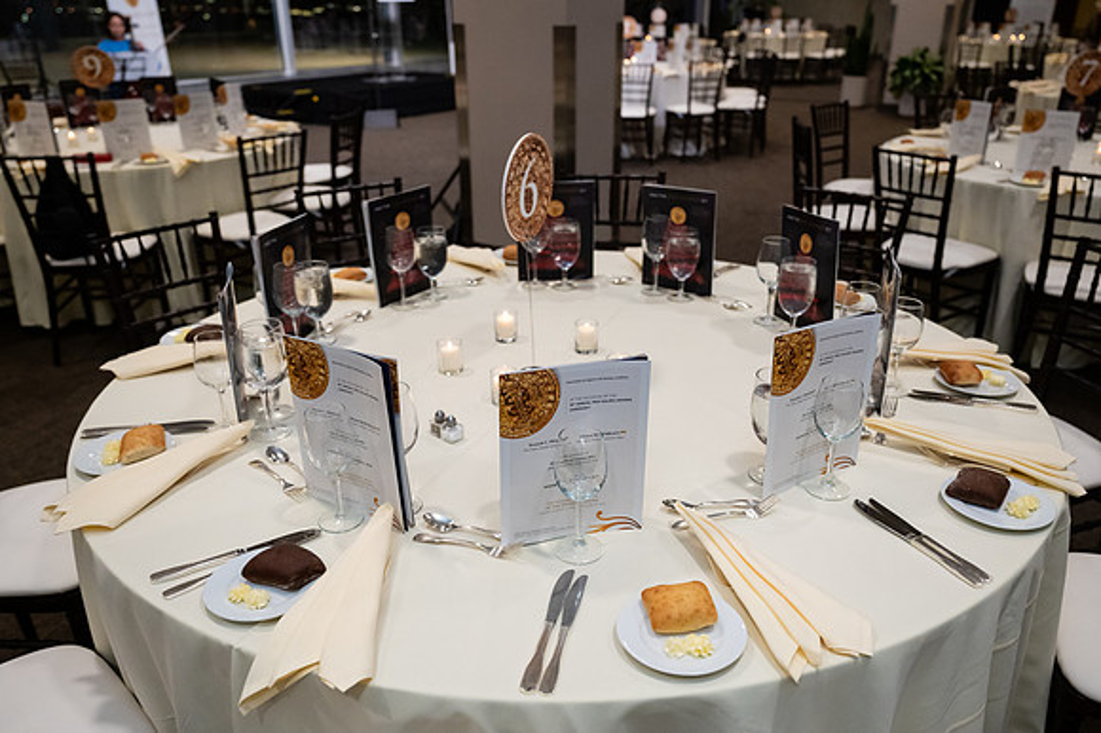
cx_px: 562
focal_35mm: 29
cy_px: 371
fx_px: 878
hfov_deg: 64.2
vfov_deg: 45.3
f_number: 3.2
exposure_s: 1/200
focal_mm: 27
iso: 3200
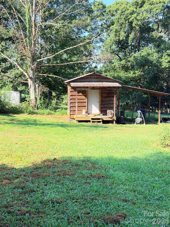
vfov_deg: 39.7
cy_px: 114
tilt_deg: -6.8
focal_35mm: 48
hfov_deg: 30.3
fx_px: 314
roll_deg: -0.2
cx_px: 85
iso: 100
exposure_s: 1/1085
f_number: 1.78
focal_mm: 6.76
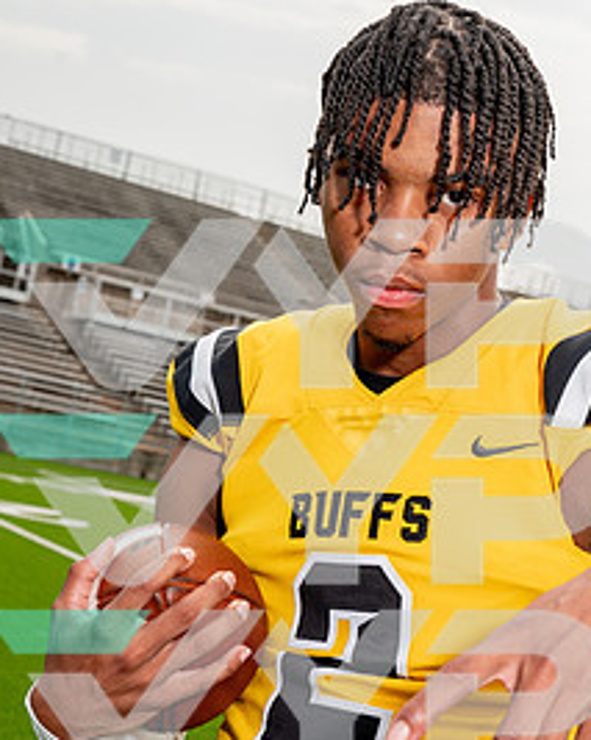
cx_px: 400
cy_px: 502
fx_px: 1665
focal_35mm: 76
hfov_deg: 20.1
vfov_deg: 24.9
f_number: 8
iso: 100
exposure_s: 1/250
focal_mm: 48
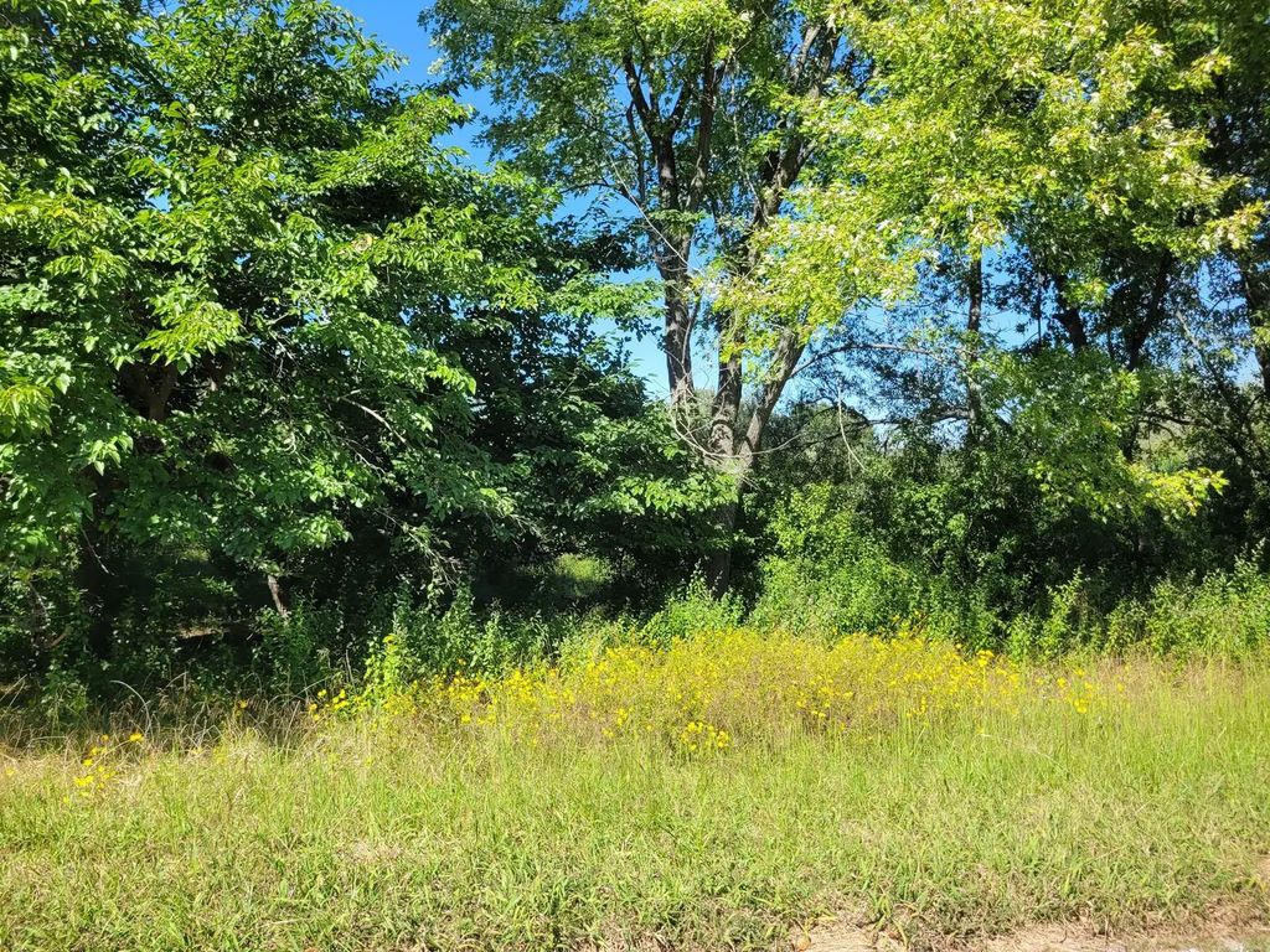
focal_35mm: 26
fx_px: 954
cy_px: 476
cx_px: 635
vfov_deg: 53.1
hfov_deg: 67.3
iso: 40
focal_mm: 5.4
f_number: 1.8
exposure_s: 1/970
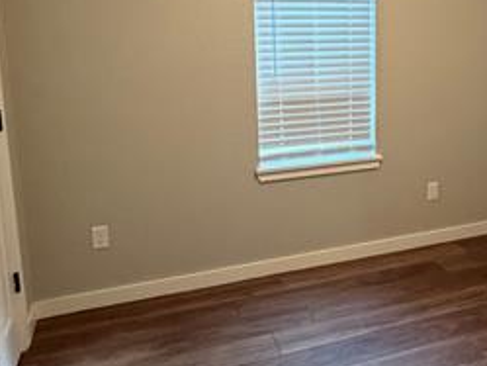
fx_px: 507
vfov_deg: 38.8
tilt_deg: -8.5
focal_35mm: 36
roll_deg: +0.2
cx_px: 336
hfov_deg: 50.1
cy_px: 98
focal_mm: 2.22
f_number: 2.2
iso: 800
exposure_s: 1/60
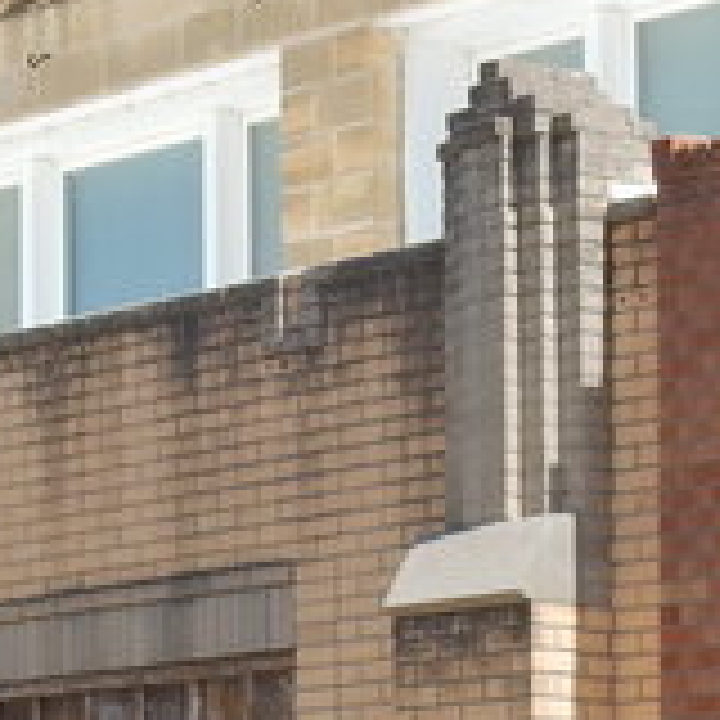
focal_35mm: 226
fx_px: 5318
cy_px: 472
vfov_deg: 7.7
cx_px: 374
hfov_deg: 7.7
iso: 125
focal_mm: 9
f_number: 4.5
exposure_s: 1/800
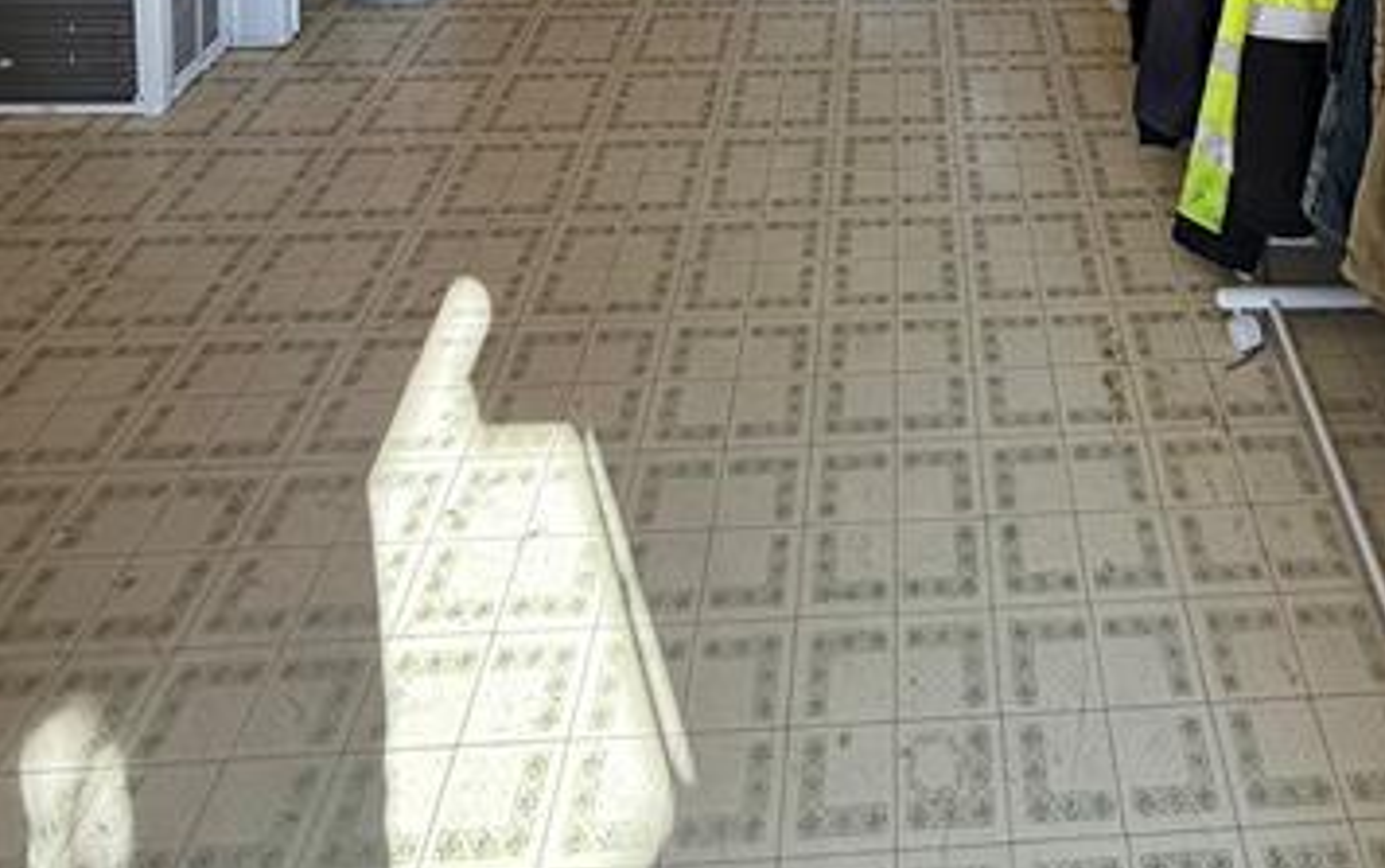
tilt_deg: -4.0
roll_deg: -1.0
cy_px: -487
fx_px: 1209
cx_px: 984
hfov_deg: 57.5
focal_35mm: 32
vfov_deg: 26.3
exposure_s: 1/120
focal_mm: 2.22
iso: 160
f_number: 2.2
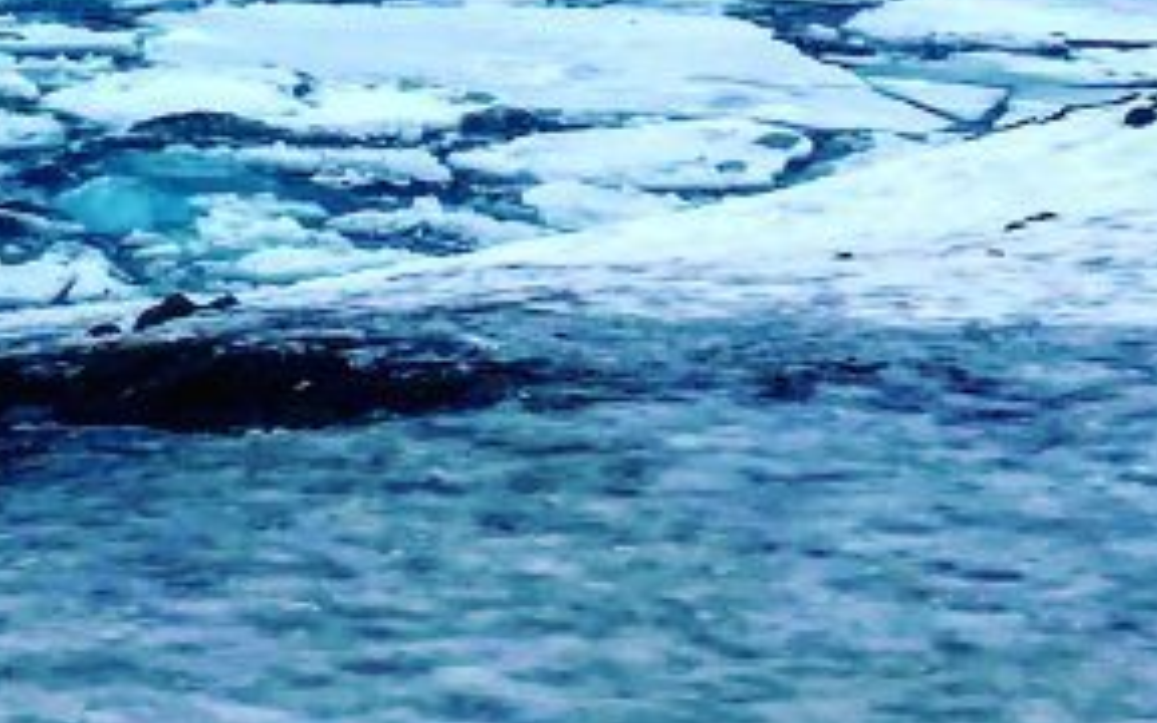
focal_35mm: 153
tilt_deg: +3.4
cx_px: -108
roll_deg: -3.8
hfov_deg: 13.4
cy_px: -835
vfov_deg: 8.1
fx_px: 4824
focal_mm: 4.25
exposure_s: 1/1996
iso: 32
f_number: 1.8
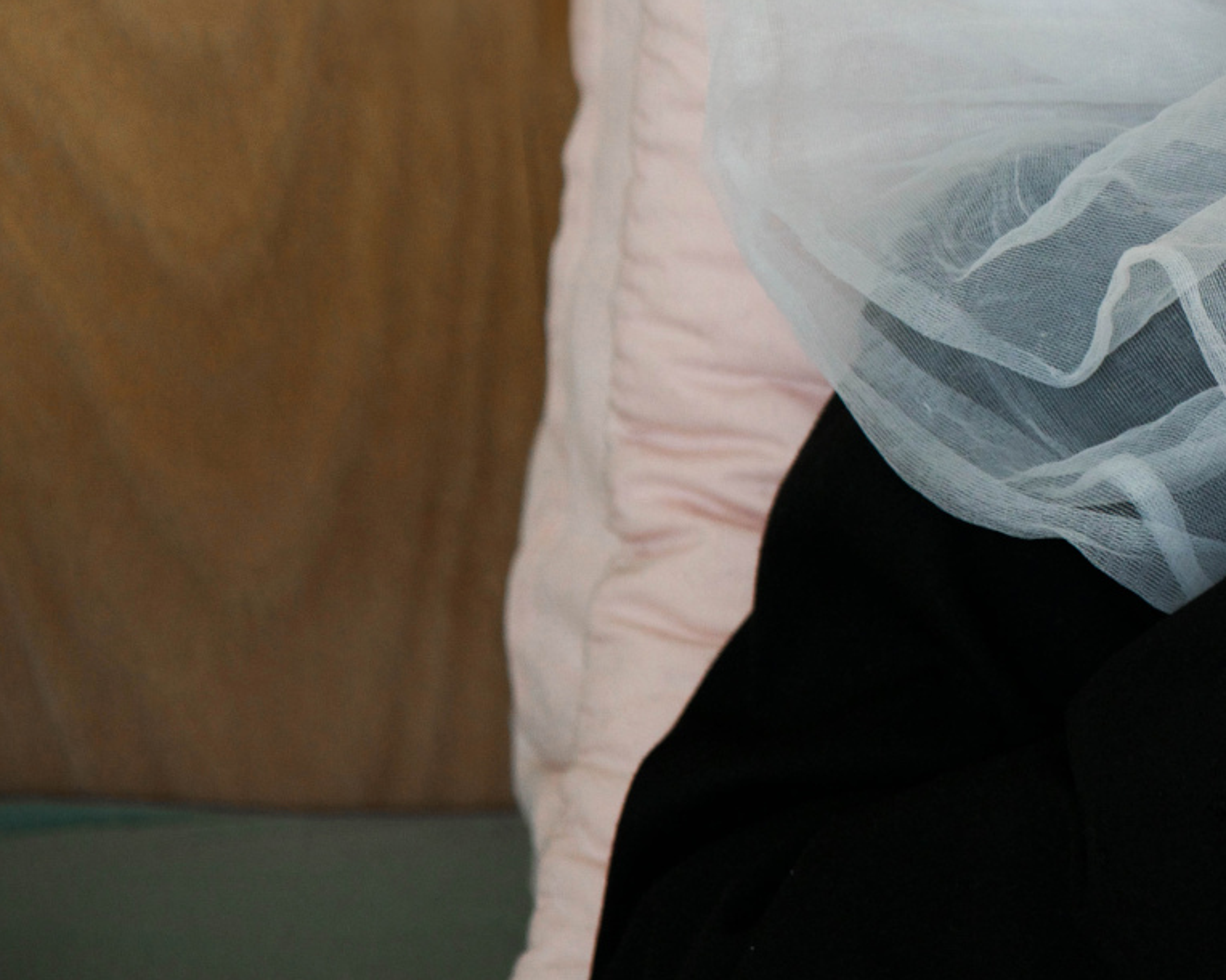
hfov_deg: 9.1
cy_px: 153
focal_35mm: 209
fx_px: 7583
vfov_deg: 7.4
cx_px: 1508
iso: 800
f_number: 4
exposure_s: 1/40
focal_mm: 85
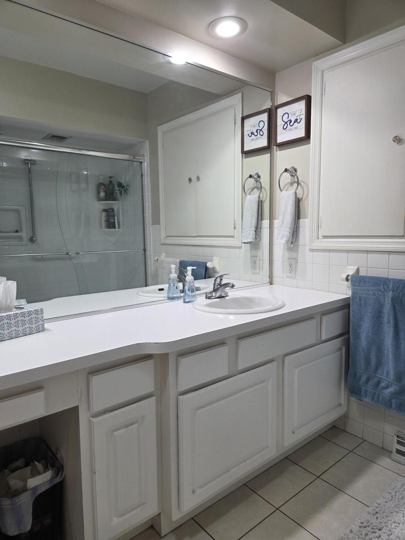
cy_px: 270
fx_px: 359
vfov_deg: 73.9
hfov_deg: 58.9
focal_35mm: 23
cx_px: 202
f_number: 1.8
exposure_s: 1/120
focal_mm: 5.4
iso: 160
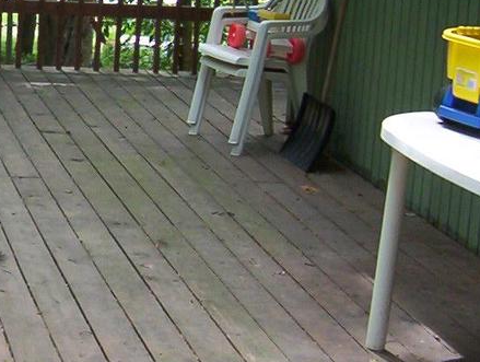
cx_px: -83
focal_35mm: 105
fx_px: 1459
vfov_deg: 14.0
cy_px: 42
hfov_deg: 17.8
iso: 100
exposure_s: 1/339
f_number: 2.76
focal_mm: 5.54
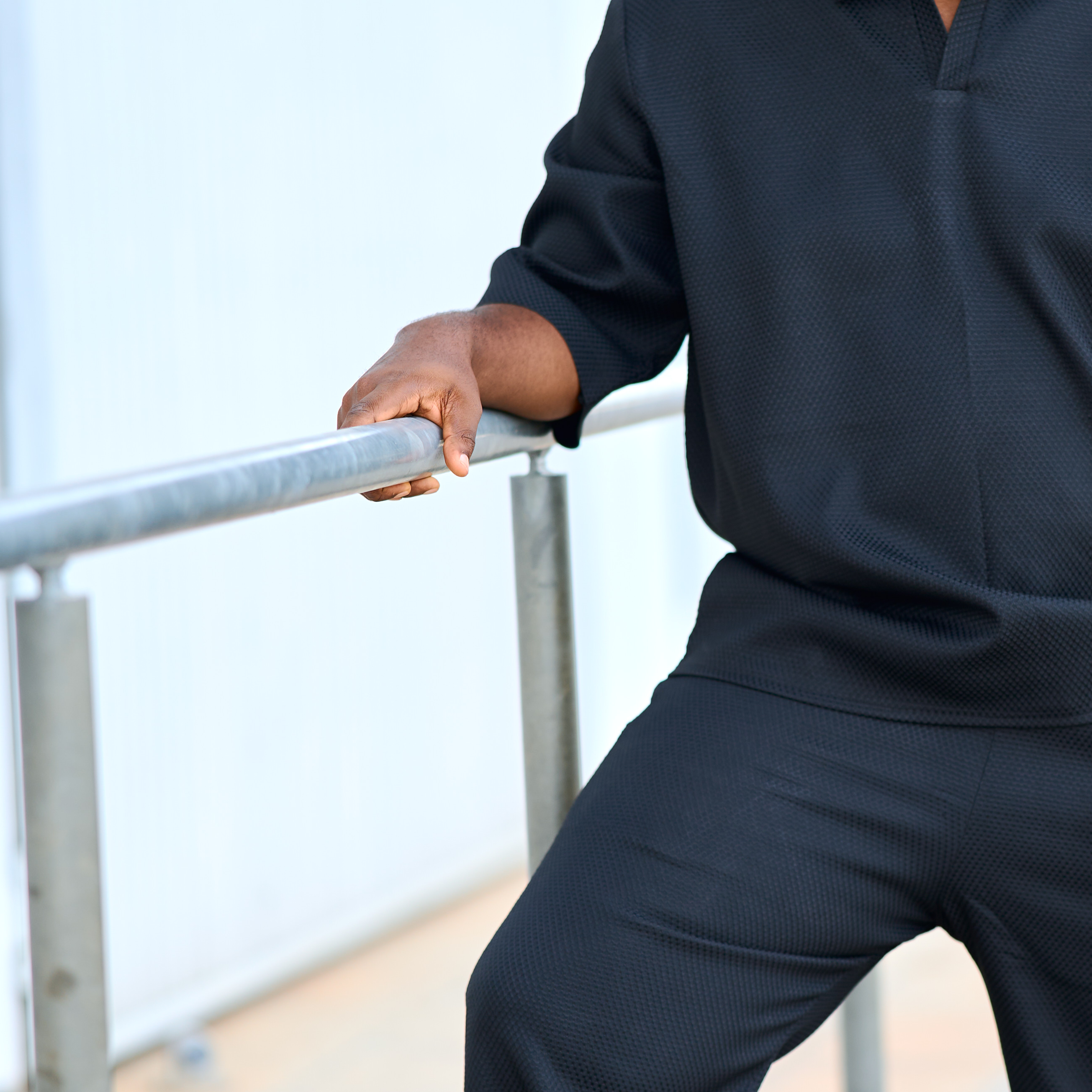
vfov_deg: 9.0
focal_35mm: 194
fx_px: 6924
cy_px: 535
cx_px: 868
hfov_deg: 9.0
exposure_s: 1/800
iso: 100
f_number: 1.4
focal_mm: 85
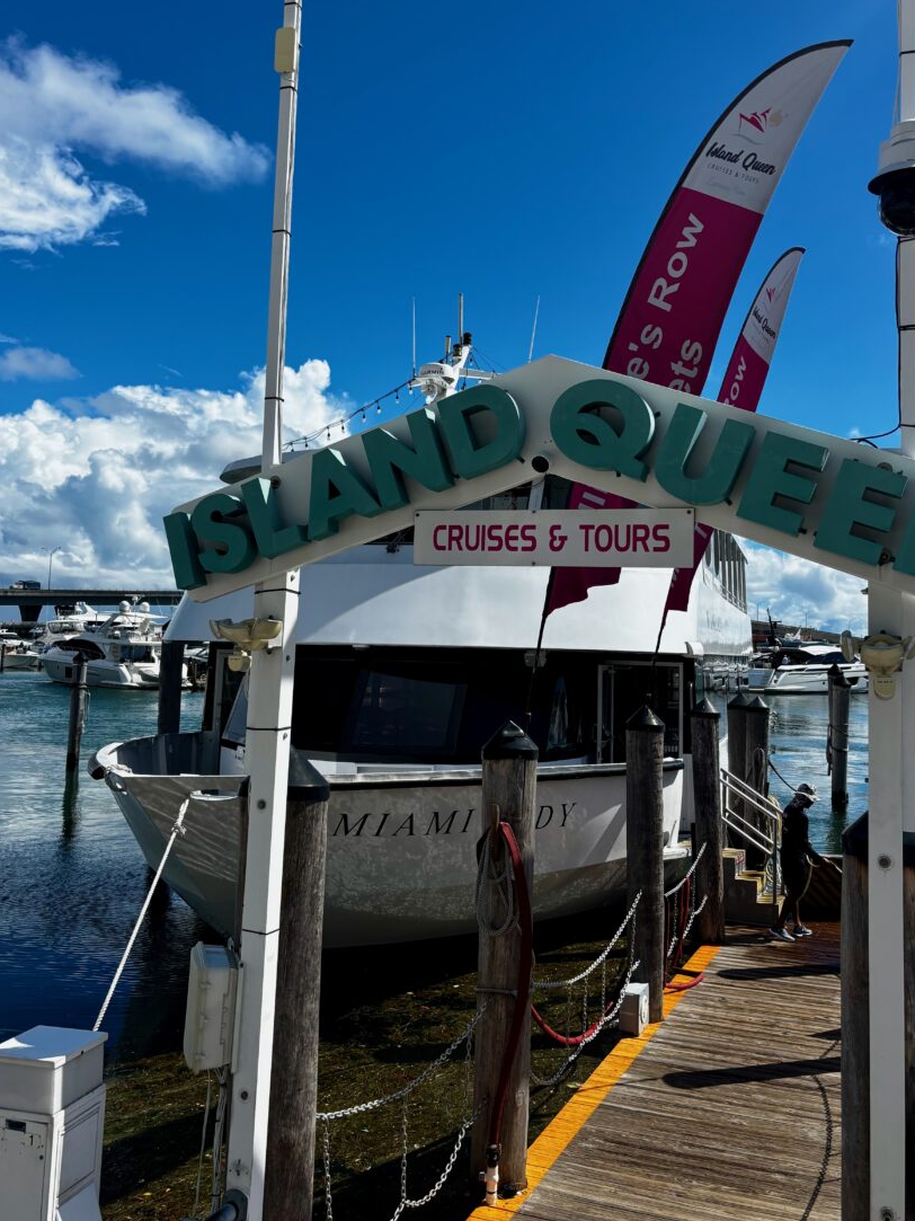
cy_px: 538
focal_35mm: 32
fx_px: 1128
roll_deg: -2.7
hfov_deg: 44.1
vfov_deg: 56.7
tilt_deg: +5.7
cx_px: 481
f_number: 1.6
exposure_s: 1/4854
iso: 50
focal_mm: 5.96
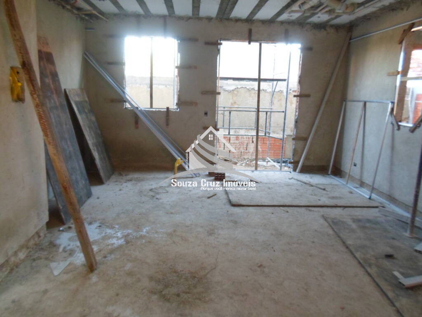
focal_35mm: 25
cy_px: 158
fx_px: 305
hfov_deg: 69.4
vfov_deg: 54.9
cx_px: 211
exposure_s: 1/30
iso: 160
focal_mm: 4.5
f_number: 2.5
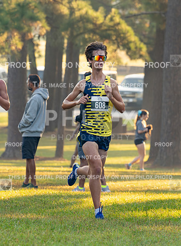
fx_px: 2206
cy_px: 99
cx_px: 47
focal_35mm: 313
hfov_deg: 4.7
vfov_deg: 6.4
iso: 1000
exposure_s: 1/800
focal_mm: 175
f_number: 5.6
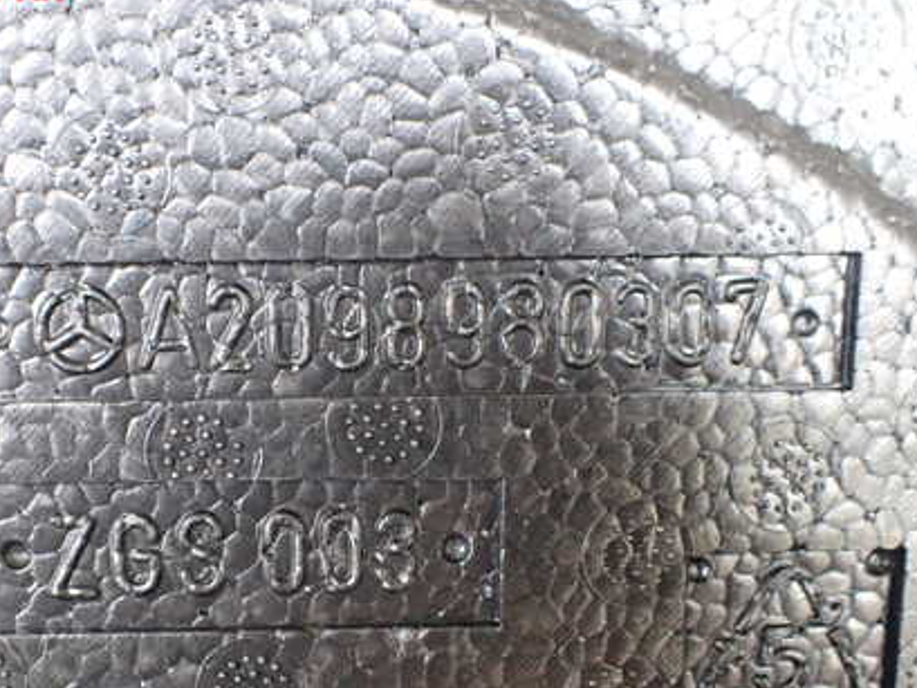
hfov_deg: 42.5
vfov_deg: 32.6
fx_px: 1166
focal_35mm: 44
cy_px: 462
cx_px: 330
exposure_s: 1/125
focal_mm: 5.4
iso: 800
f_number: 2.3
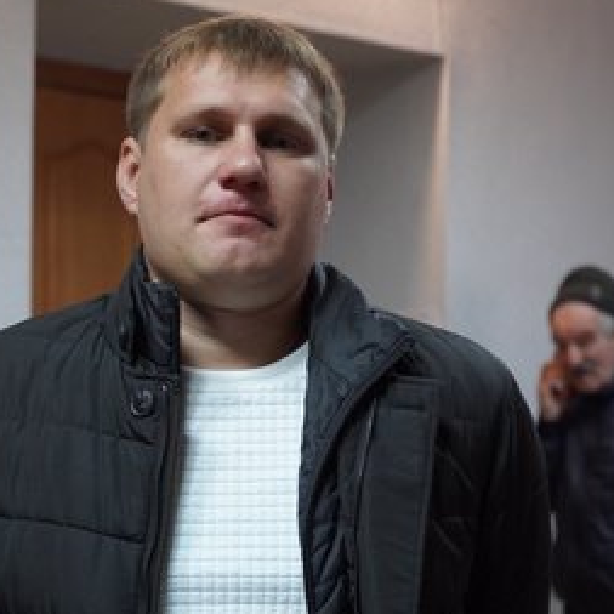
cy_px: 295
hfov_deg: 20.0
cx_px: 218
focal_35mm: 87
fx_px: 1739
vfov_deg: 20.0
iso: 4000
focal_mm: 43
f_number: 4
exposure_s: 1/160
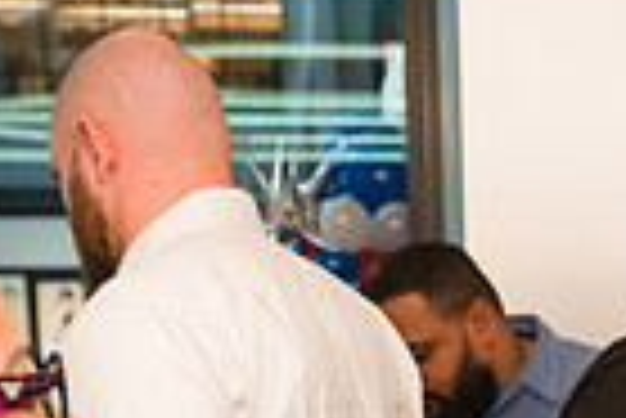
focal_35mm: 100
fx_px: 1741
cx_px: 621
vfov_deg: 12.9
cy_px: 656
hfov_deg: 19.8
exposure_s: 1/200
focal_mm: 24
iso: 400
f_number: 4
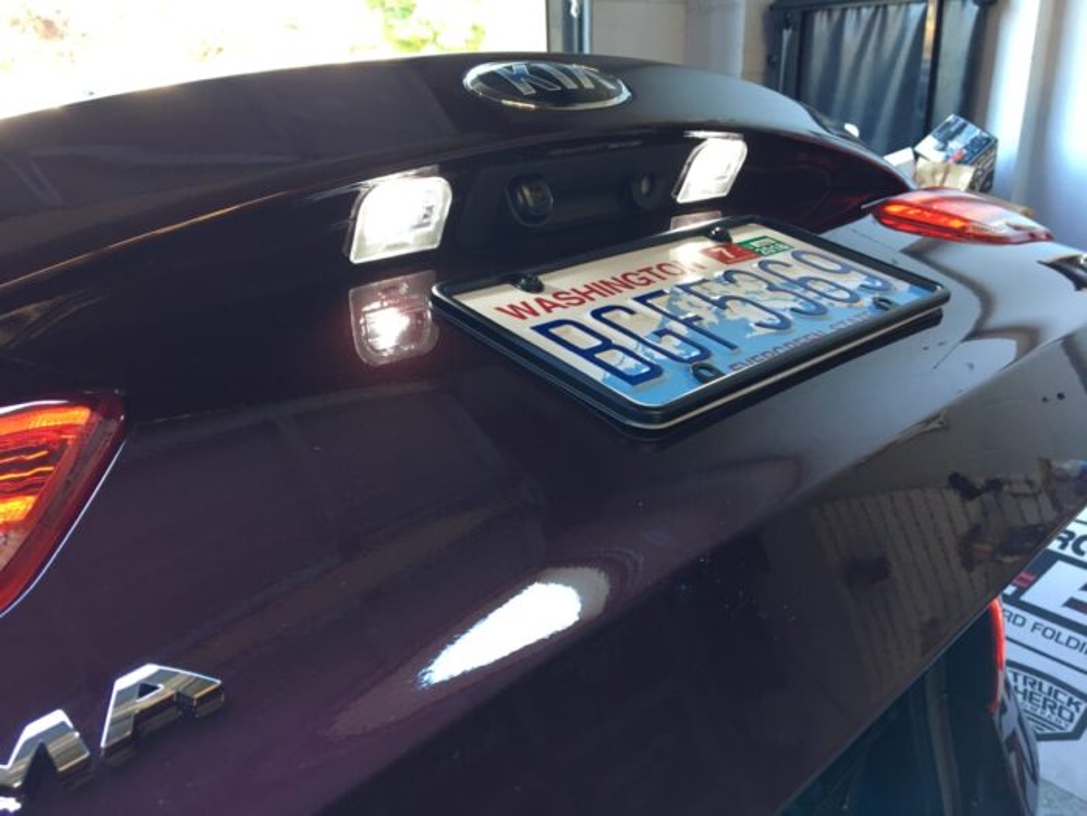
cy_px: 408
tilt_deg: -19.0
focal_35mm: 29
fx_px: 911
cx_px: 544
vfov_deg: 48.2
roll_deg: +1.2
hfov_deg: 61.7
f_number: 2.2
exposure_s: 1/30
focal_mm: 4.15
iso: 80
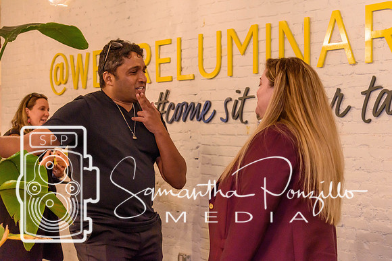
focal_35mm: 72
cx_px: 196
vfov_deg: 18.9
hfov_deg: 28.1
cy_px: 130
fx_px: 784
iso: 1600
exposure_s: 1/60
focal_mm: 48
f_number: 5.3
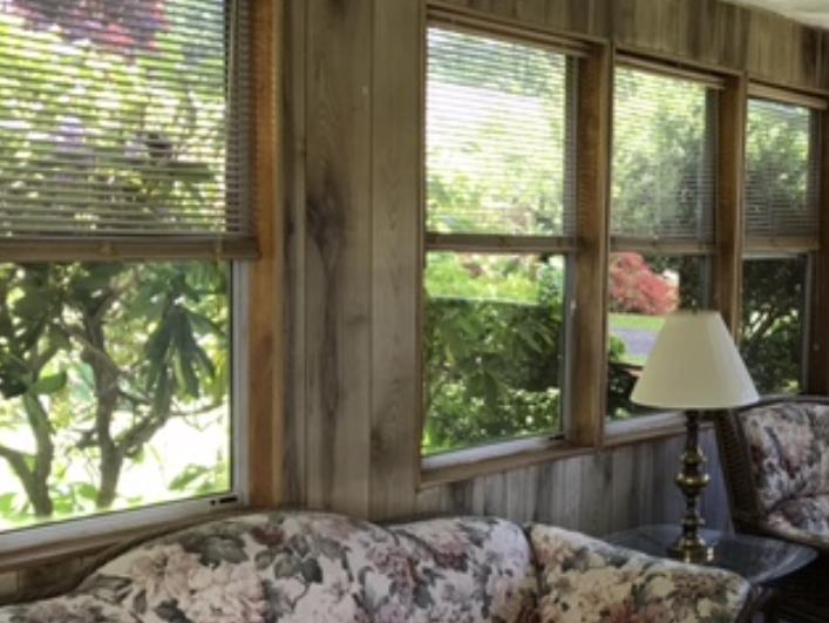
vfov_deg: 25.5
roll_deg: -1.4
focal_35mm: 57
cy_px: 421
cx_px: 732
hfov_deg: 32.3
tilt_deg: -6.8
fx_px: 1366
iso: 25
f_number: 1.8
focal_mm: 3.99
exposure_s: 1/60
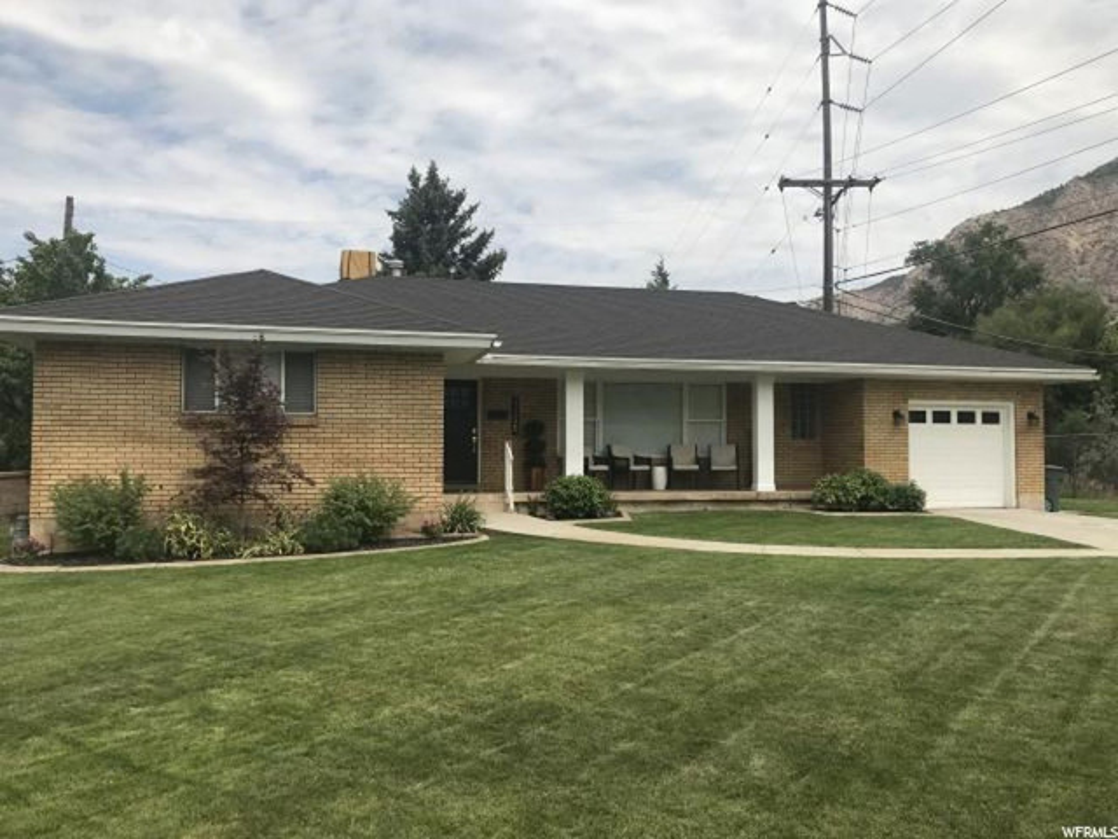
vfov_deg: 49.7
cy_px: 420
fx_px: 904
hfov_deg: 63.4
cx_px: 559
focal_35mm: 28
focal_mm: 3.99
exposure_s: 1/3195
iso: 20
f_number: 1.8
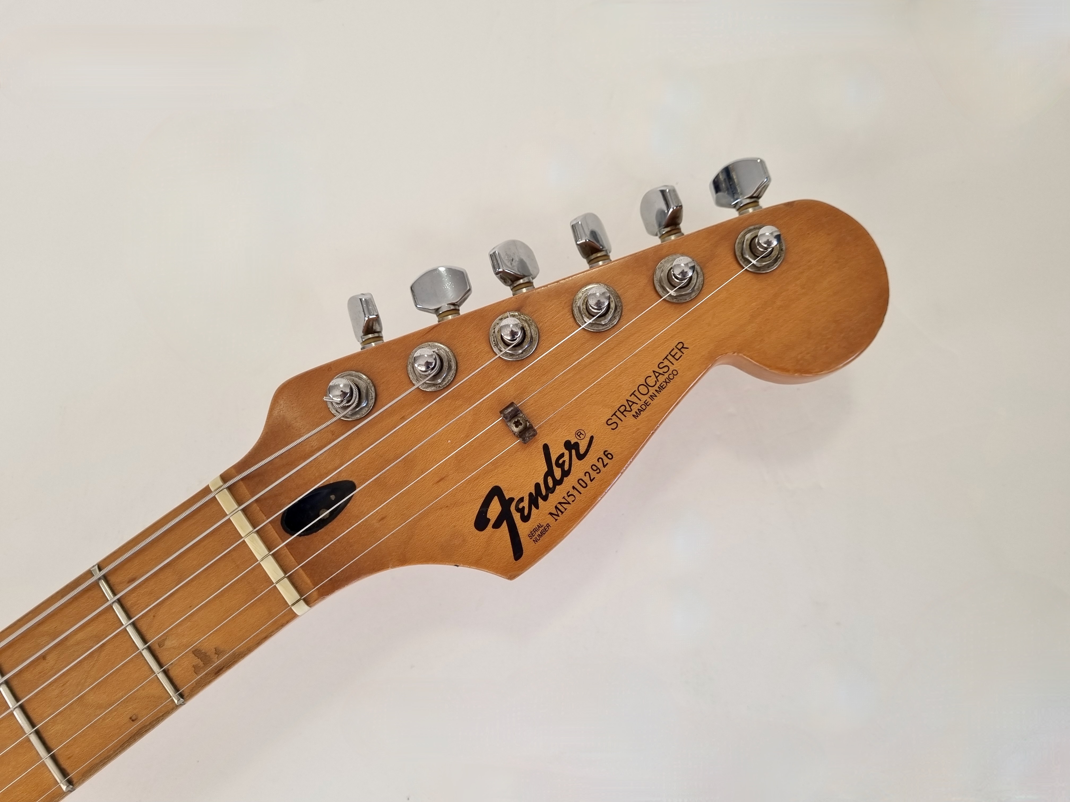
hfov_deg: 67.3
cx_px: 535
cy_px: 401
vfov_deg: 53.1
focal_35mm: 26
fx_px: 804
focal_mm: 5.4
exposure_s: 1/107
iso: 50
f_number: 1.8
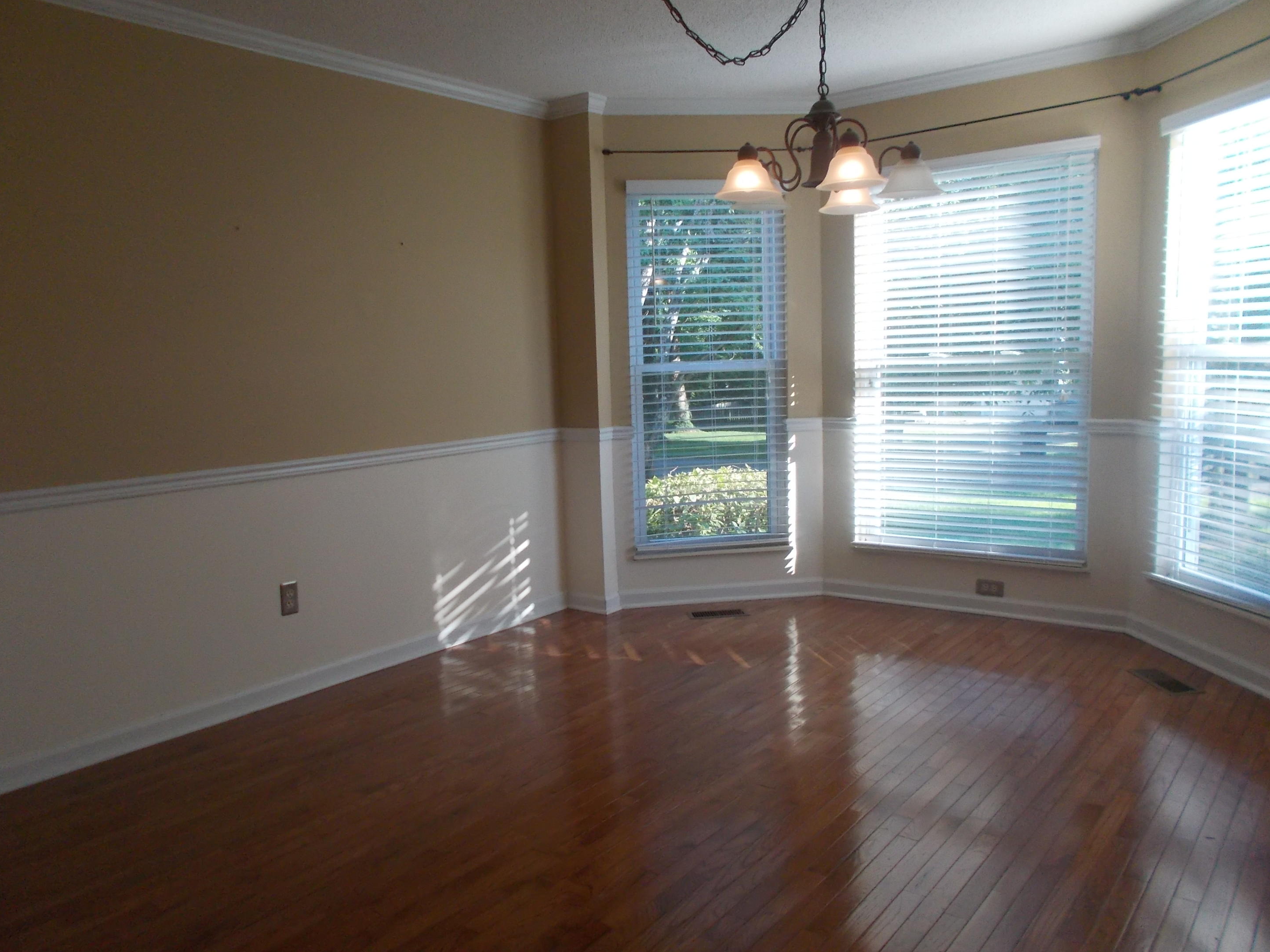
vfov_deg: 51.3
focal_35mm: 27
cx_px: 649
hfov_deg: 65.3
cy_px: 491
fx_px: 991
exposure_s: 1/250
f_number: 3.2
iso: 320
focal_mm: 4.6
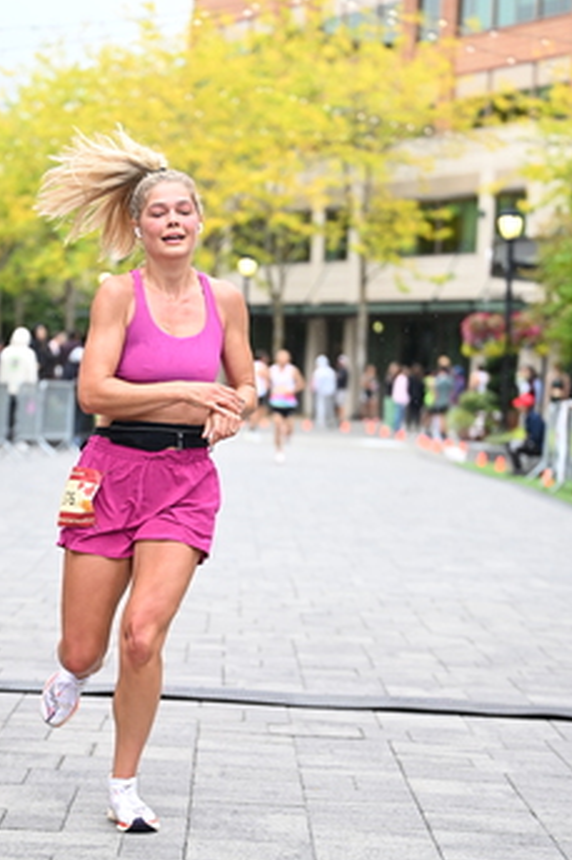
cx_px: 169
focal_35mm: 112
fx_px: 2672
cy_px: 482
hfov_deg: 12.2
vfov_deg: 18.3
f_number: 2.8
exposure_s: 1/1600
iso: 1250
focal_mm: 70
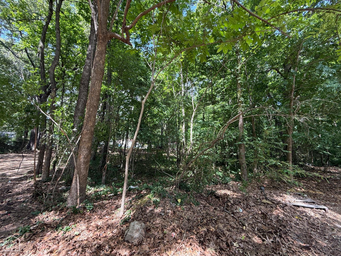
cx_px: 170
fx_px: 138
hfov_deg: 102.1
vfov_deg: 85.7
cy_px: 128
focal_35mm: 14
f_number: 2.2
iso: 64
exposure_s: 1/115
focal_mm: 2.22
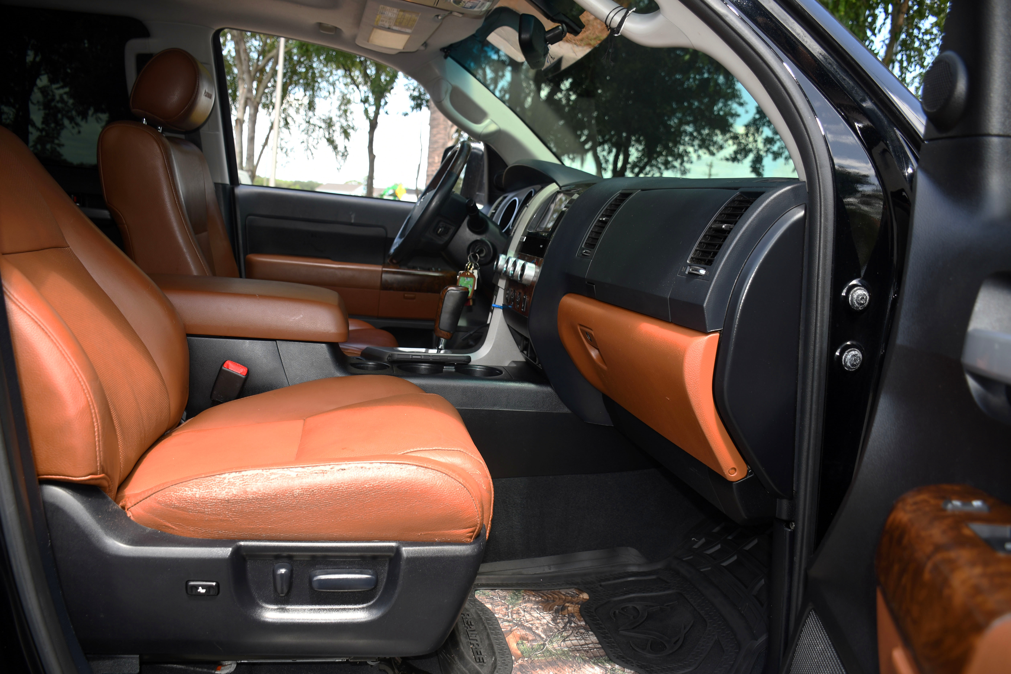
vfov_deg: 47.9
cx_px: 506
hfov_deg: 67.4
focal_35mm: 27
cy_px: 337
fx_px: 758
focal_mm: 18
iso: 100
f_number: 3.5
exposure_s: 1/100
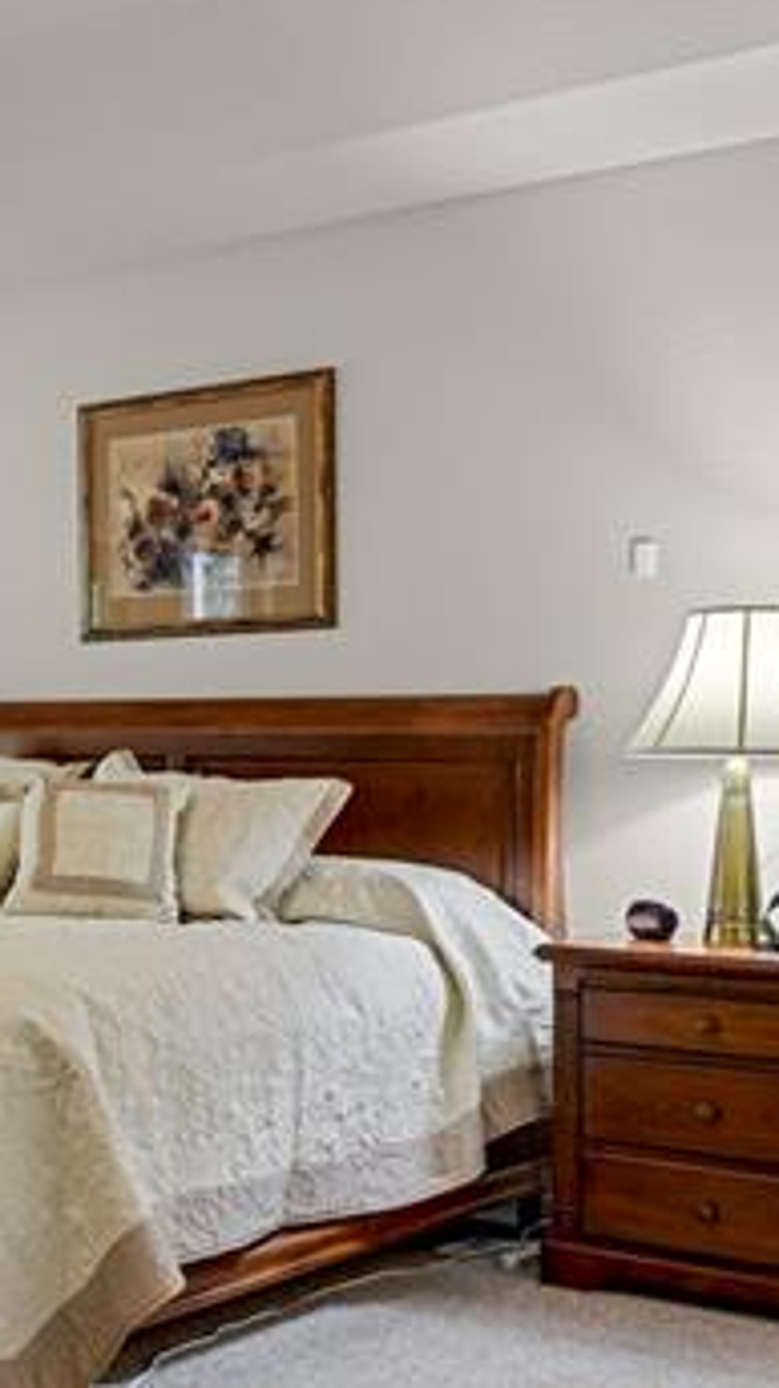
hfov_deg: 21.0
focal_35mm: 53
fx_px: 1950
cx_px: -170
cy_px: 767
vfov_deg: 39.1
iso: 250
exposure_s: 2
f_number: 6.3
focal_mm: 17
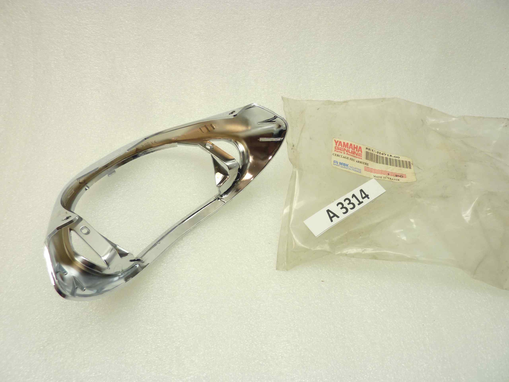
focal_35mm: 25
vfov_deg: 54.9
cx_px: 254
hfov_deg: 69.4
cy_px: 191
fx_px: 368
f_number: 3.3
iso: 80
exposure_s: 1/20
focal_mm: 4.1
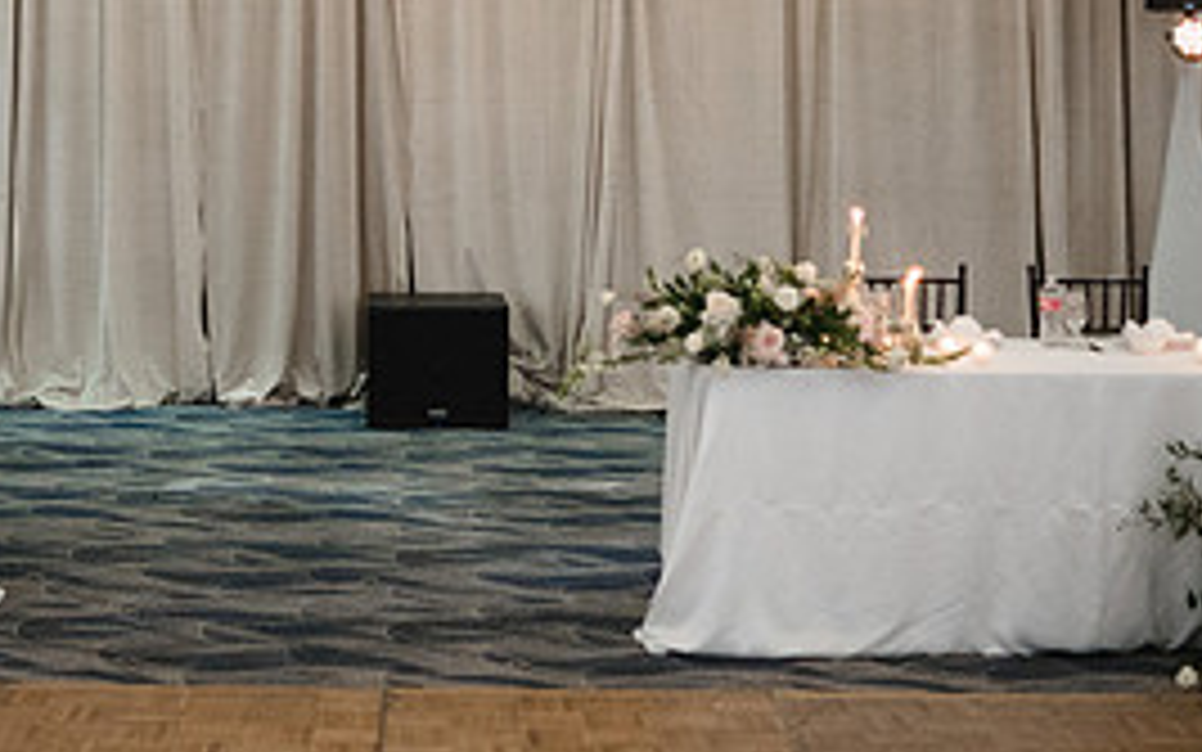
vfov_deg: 16.4
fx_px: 2556
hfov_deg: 26.3
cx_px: 396
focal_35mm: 78
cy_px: 0
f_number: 1.8
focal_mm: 35
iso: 5000
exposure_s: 1/800
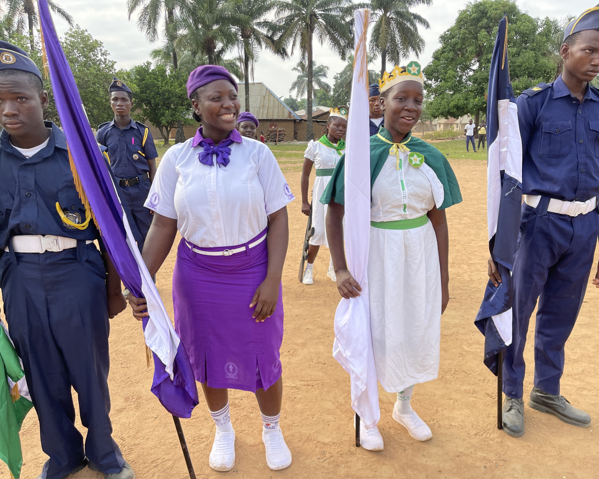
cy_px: 241
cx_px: 306
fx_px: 479
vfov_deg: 53.2
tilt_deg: -15.3
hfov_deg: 64.1
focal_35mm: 27
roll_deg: -0.1
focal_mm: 5.1
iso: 32
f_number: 1.6
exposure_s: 1/621
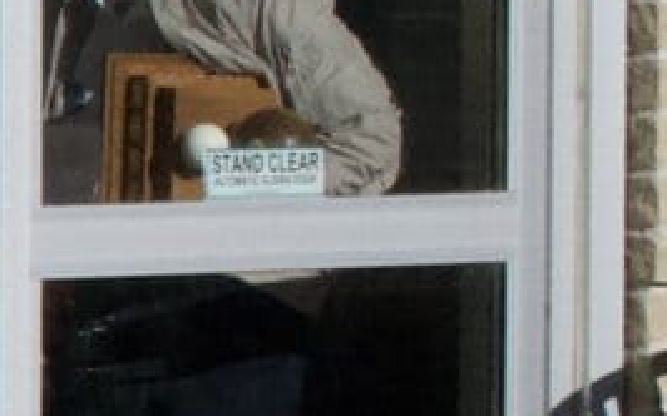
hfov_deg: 6.9
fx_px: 4888
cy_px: 589
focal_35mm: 269
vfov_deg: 4.8
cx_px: -1419
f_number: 20
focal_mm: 26
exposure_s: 1/1600
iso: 3200
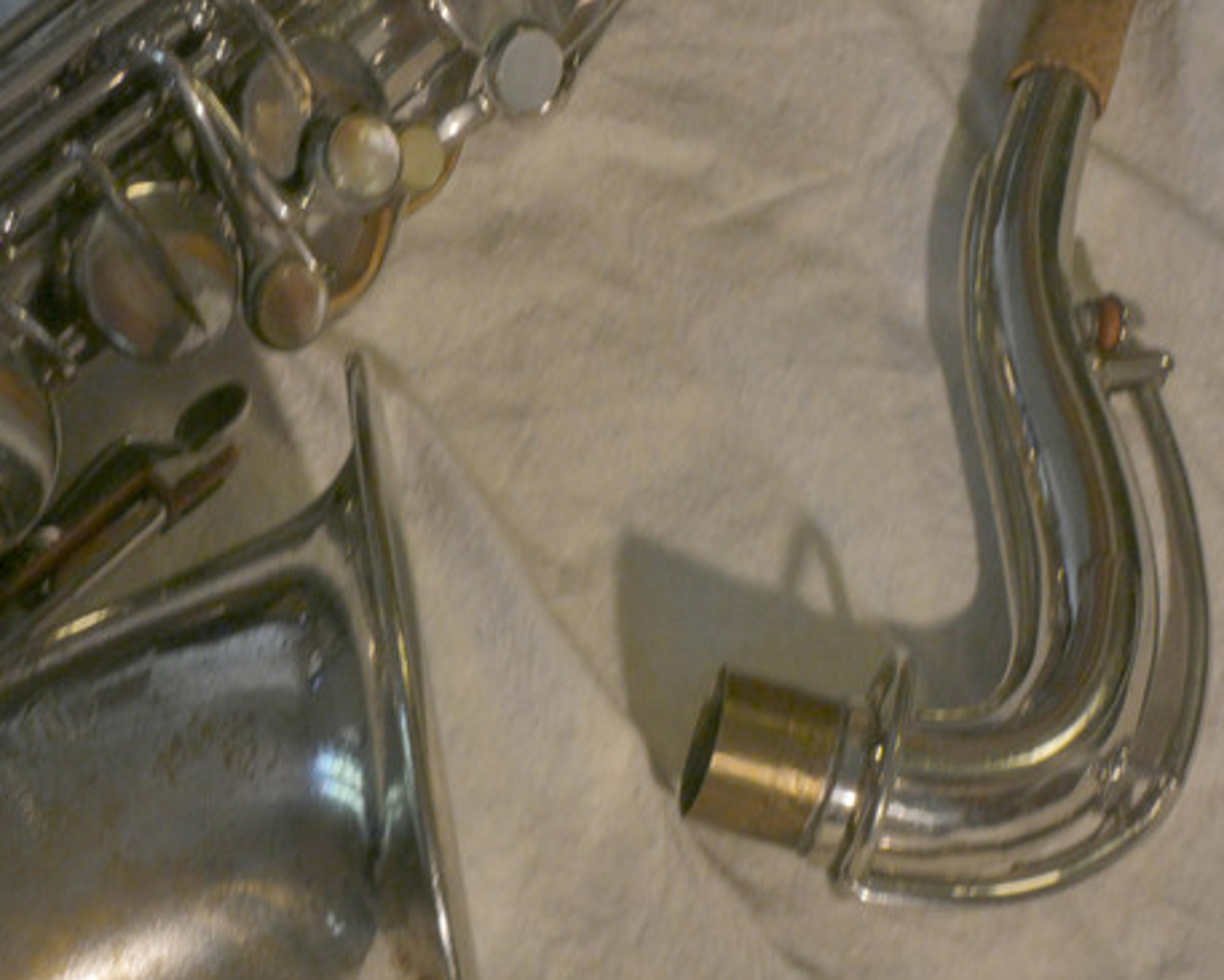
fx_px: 7502
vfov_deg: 7.5
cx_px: 608
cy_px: 499
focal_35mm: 207
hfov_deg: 9.3
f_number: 5.5
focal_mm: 34.8
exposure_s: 1/40
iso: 125
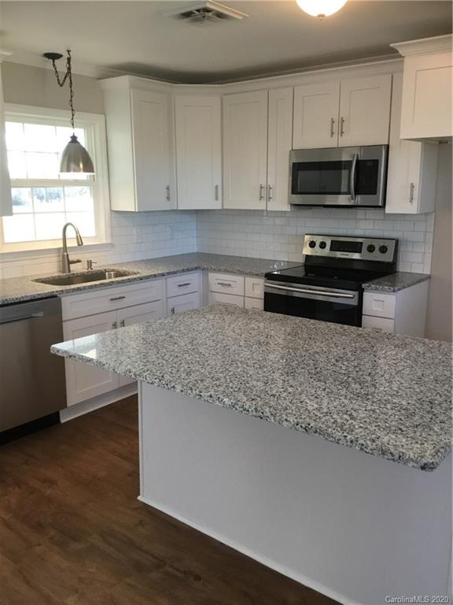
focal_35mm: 31
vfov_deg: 58.4
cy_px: 302
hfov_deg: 45.4
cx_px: 226
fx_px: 541
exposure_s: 1/33
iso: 64
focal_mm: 3.3
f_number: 2.4
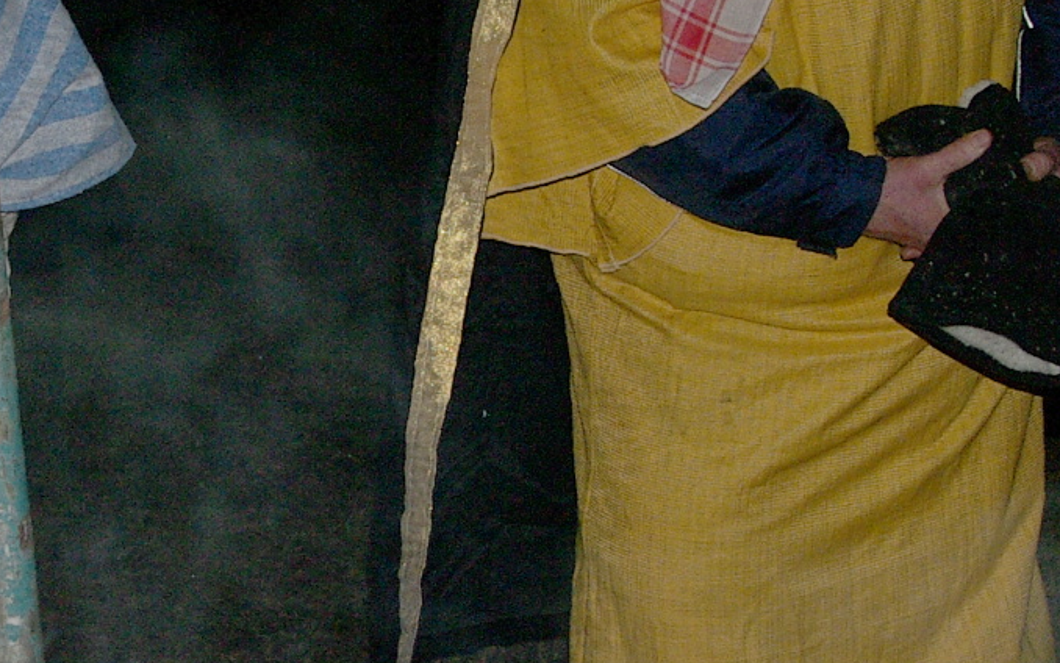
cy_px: 269
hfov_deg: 16.9
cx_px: 138
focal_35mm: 122
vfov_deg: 10.7
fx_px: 3525
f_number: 3.5
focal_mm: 18
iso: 800
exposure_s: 1/45
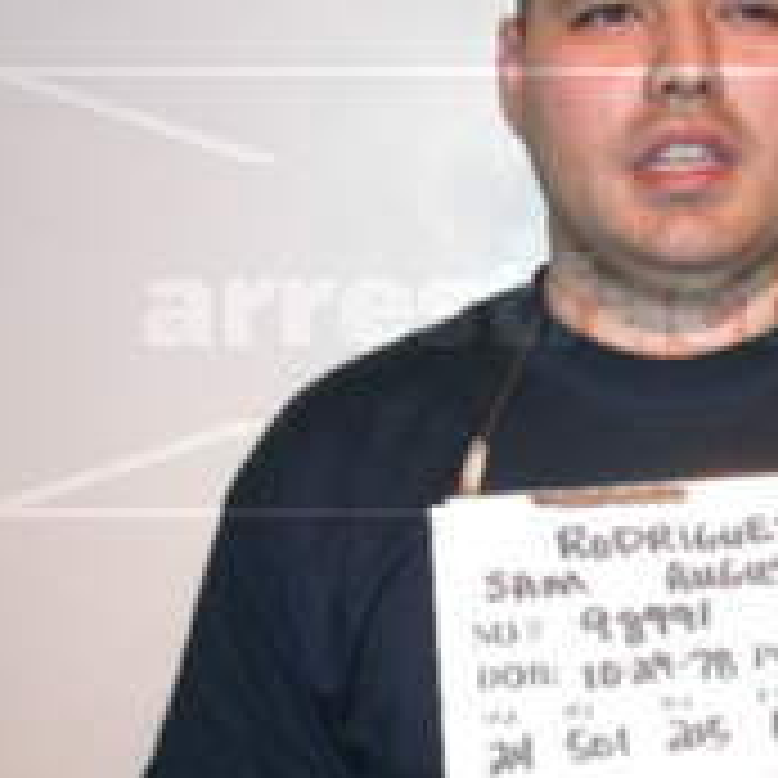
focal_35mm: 88
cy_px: 295
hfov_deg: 19.5
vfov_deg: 19.7
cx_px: 654
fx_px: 2238
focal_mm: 10.4
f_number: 2.9
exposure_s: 1/61
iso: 100
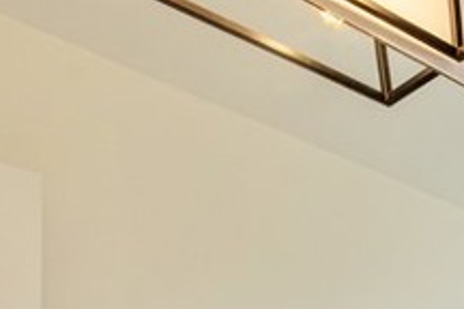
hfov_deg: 22.4
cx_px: 730
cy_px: 595
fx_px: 915
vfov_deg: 15.7
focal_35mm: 71
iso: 400
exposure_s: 1/250
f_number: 8
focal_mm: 15
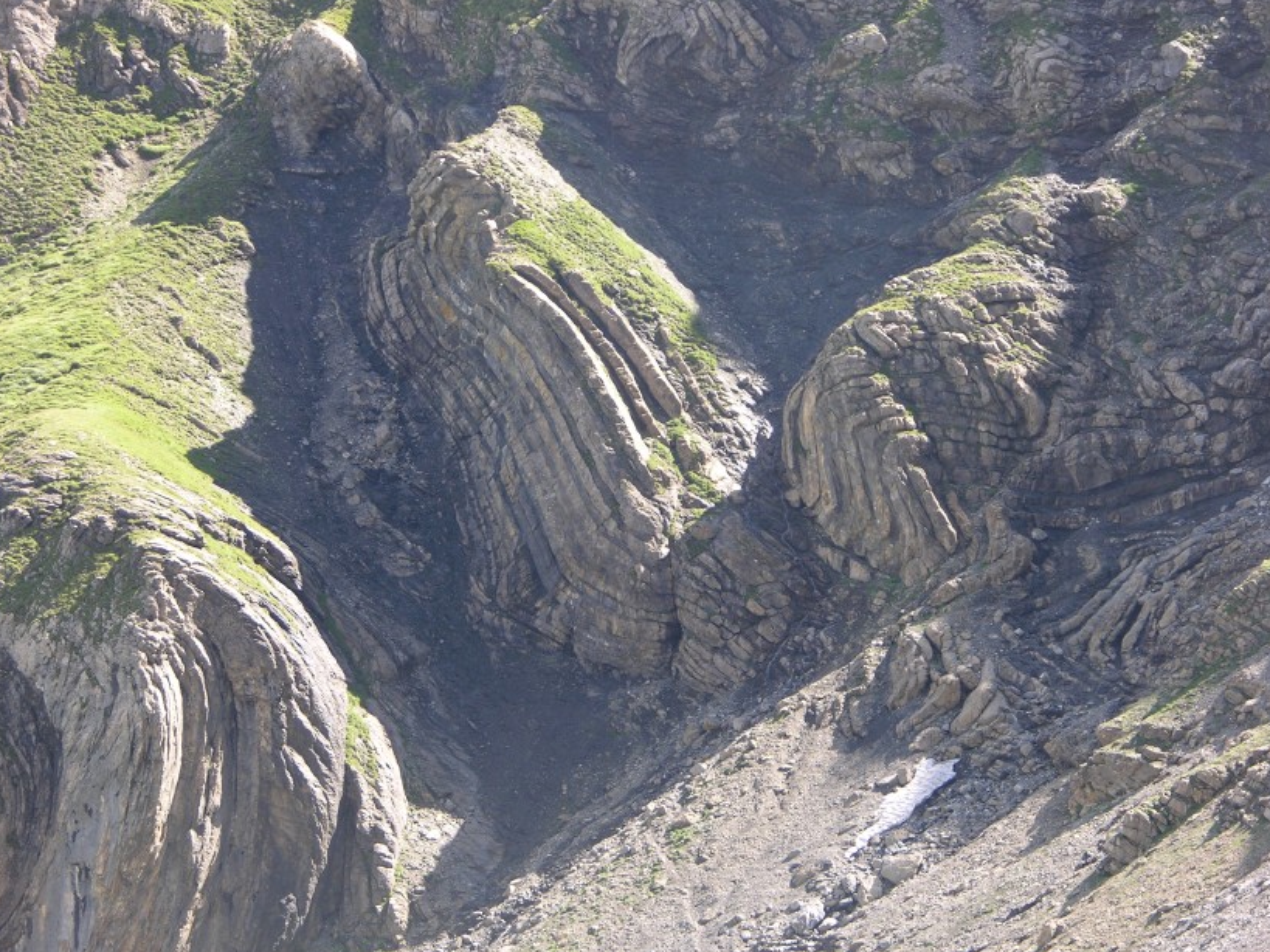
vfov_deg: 9.9
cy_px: 470
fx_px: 5502
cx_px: 506
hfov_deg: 13.2
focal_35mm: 150
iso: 50
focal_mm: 29.5
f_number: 3.7
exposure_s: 1/91.7
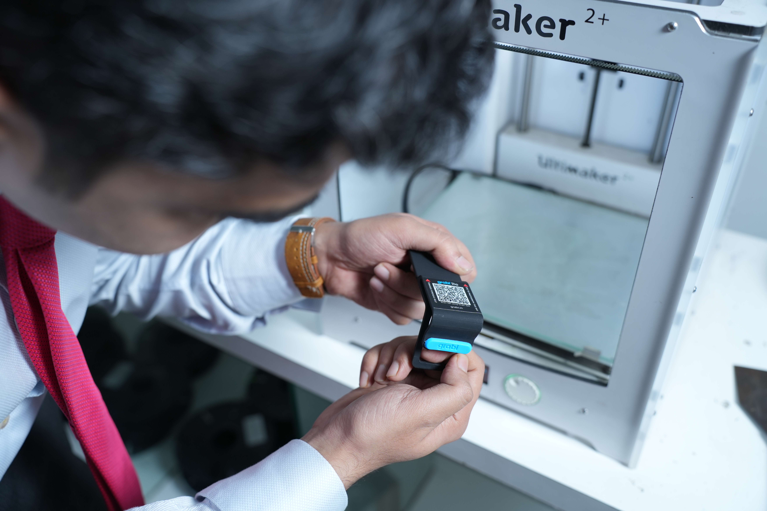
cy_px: 256
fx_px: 682
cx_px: 384
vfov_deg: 41.1
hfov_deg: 58.7
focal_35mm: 32
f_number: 3.5
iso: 320
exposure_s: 1/250
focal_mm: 32
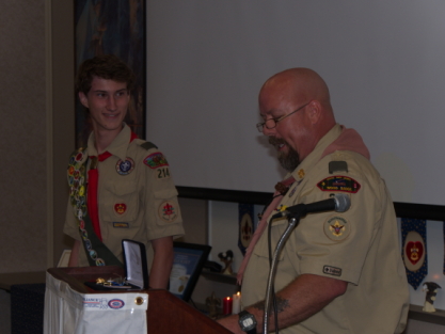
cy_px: 167
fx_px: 1414
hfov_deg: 17.9
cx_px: 222
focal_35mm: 110
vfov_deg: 13.5
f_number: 5.1
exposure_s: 1/125
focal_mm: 55
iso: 200
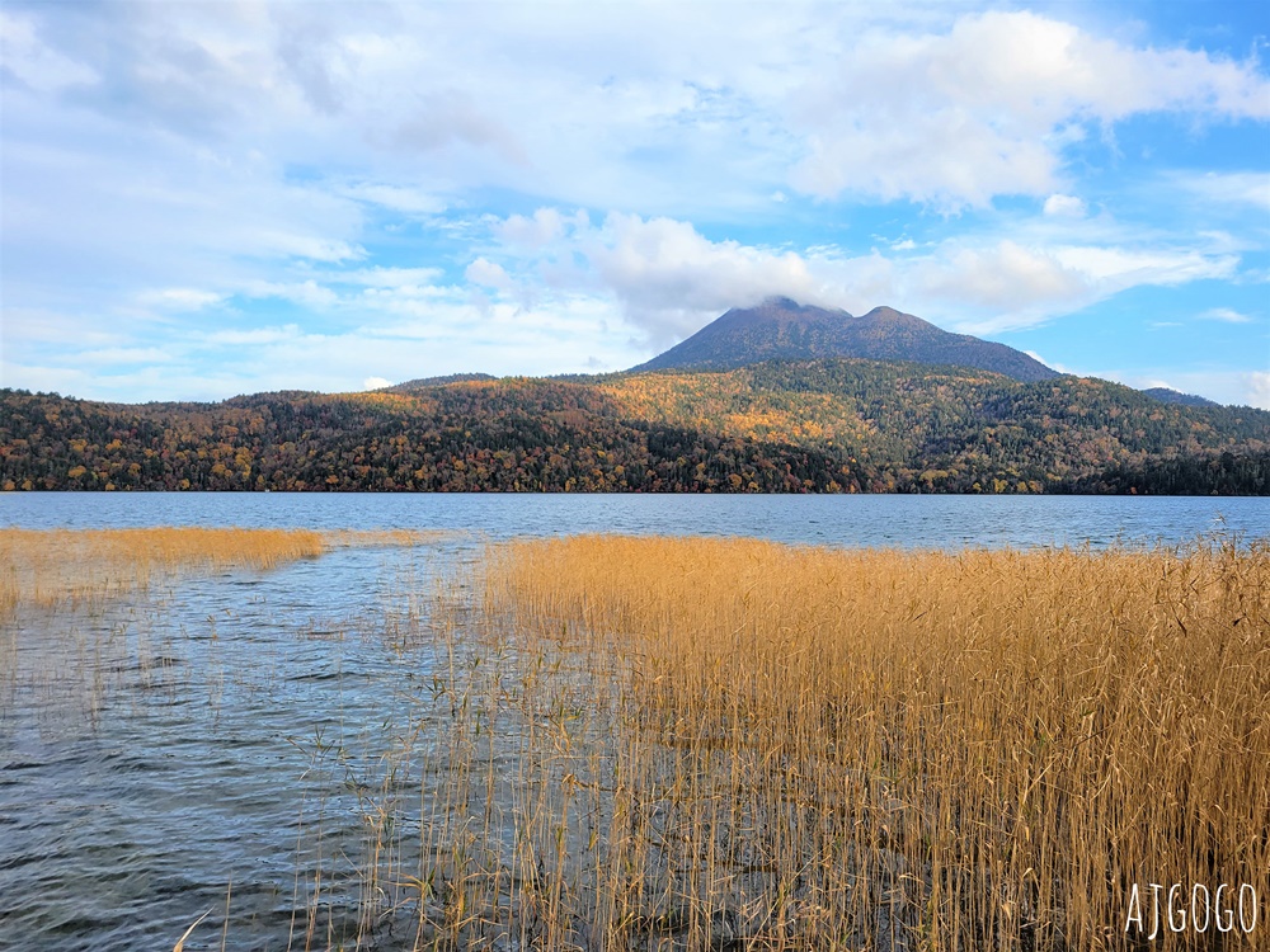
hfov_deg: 67.3
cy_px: 476
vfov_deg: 53.1
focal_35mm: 26
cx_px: 635
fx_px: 954
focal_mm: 5.4
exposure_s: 1/1189
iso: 40
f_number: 1.8
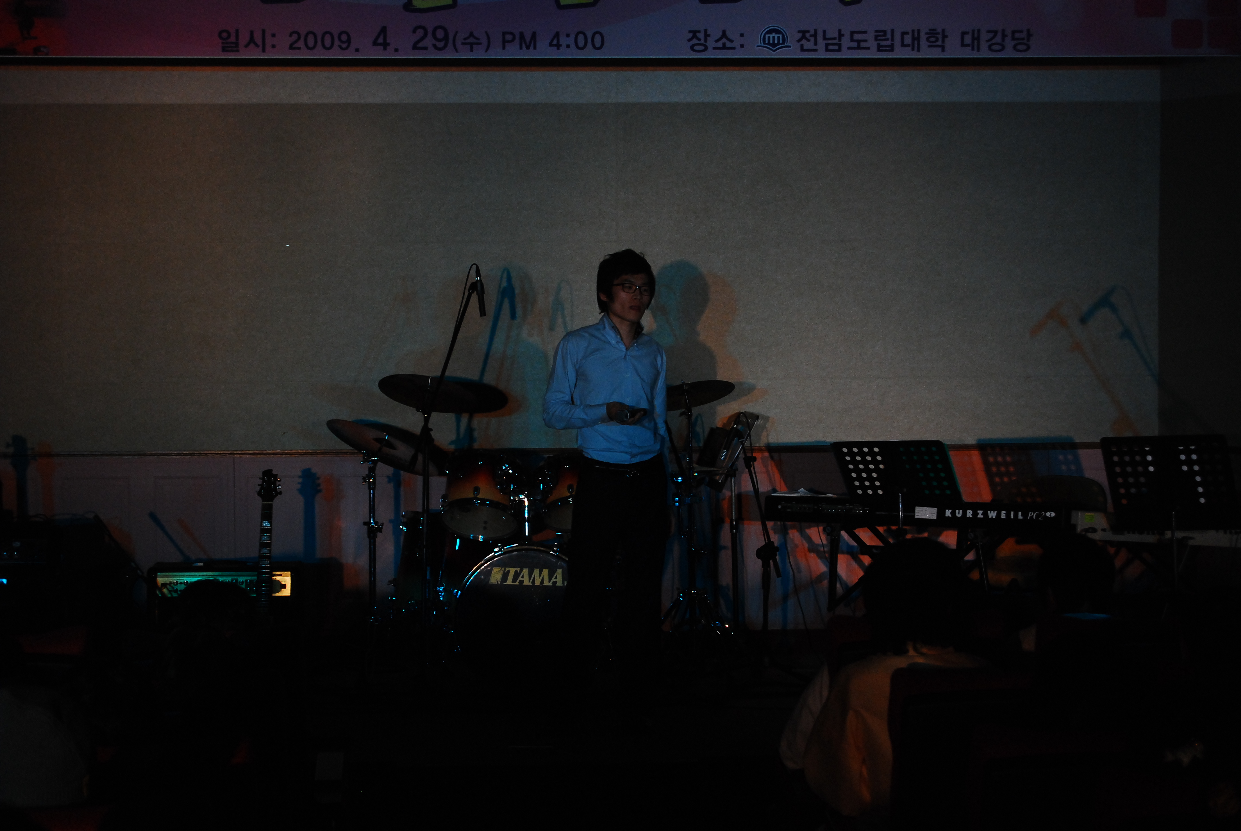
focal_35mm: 82
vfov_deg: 16.6
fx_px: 2847
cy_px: 416
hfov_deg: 24.6
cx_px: 620
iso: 640
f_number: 5.6
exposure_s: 1/125
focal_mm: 55
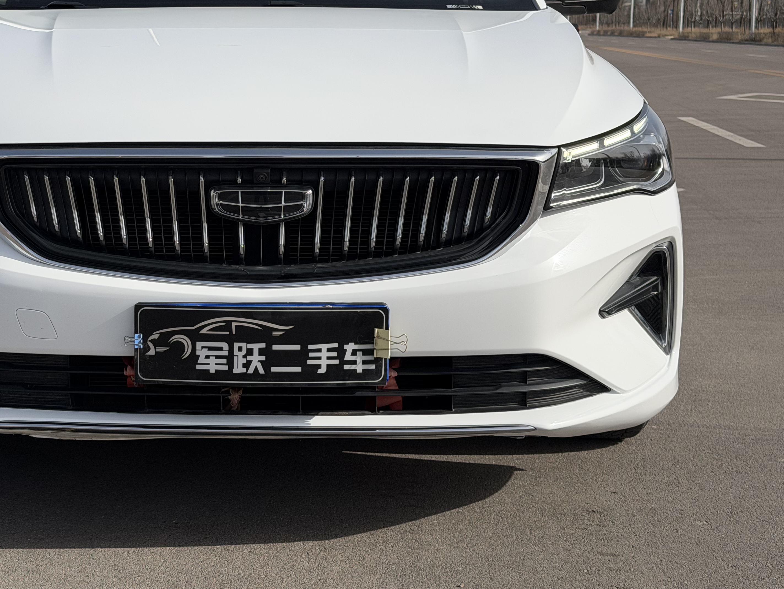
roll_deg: -1.1
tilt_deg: -6.9
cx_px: 238
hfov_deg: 28.3
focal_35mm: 68
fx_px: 1540
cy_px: 174
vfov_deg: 21.5
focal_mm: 6.76
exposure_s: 1/7143
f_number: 1.78
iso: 64
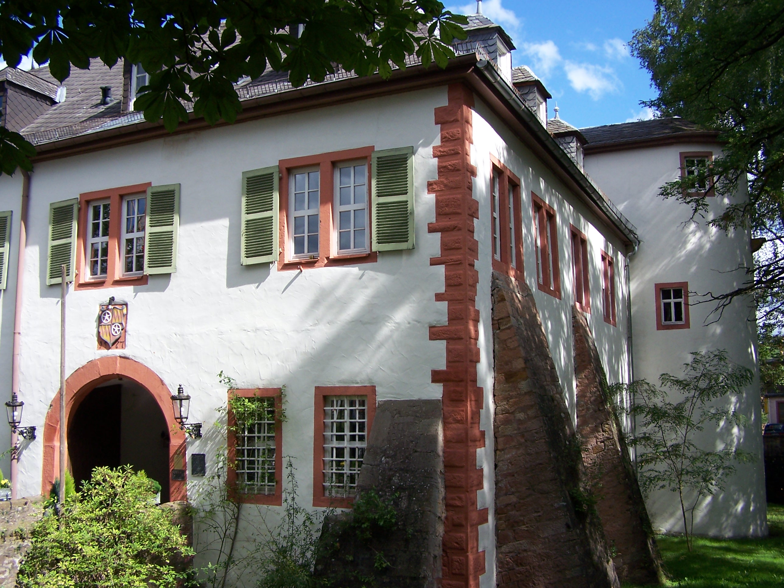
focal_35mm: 38
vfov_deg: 37.7
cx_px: 392
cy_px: 294
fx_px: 861
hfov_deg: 49.0
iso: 80
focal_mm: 6.3
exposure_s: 1/800
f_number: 2.8
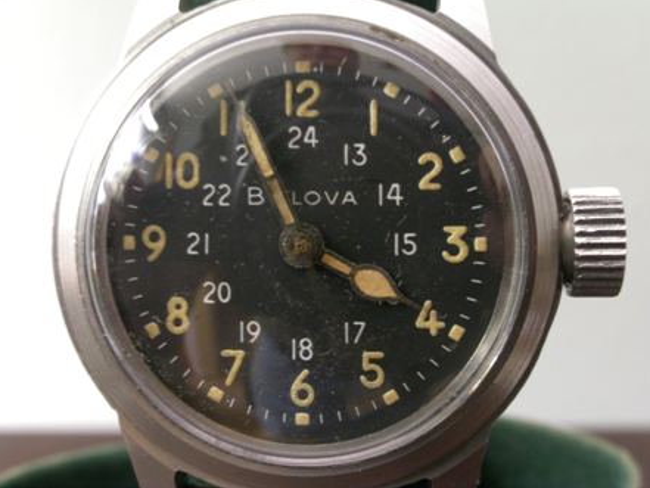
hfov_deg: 31.2
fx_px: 1165
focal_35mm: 62
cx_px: 326
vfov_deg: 23.7
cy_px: 242
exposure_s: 2.92
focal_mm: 12.6
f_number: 6.6
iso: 200
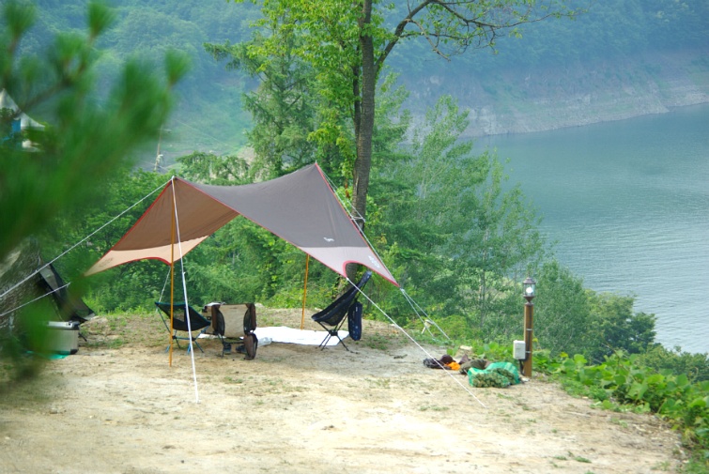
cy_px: 237
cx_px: 354
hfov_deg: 15.5
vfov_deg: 10.4
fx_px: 2602
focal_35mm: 132
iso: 100
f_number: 5.6
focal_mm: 88
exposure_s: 1/180
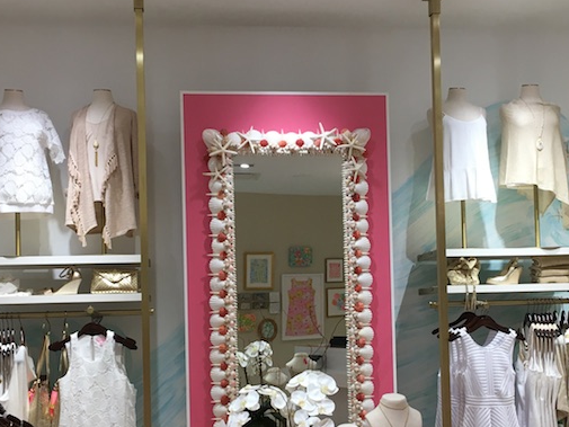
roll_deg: +1.9
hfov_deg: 35.5
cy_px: 279
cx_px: 317
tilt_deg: +2.8
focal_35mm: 54
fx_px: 888
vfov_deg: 26.9
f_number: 2.2
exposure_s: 1/40
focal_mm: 4.15
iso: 25
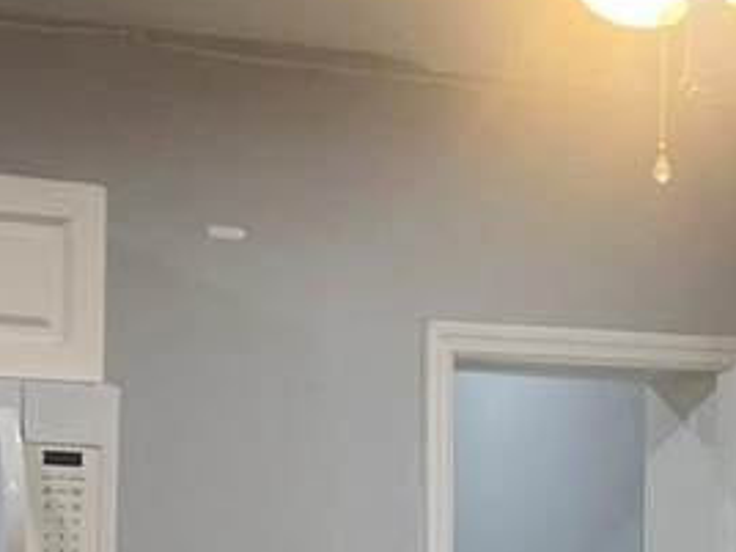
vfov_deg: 11.6
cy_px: 750
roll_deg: -0.8
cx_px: 481
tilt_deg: -3.3
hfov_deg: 15.9
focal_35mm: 124
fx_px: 2636
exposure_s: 1/120
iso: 100
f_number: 1.5
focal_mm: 5.7
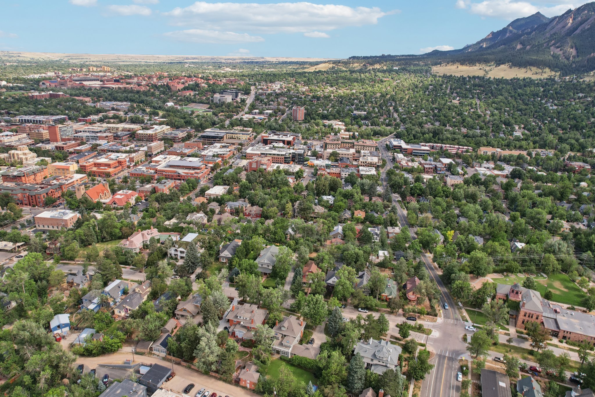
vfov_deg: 57.2
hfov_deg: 78.6
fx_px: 364
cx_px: 298
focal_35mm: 22
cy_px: 198
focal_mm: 8.4
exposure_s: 1/240
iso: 100
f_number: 2.8
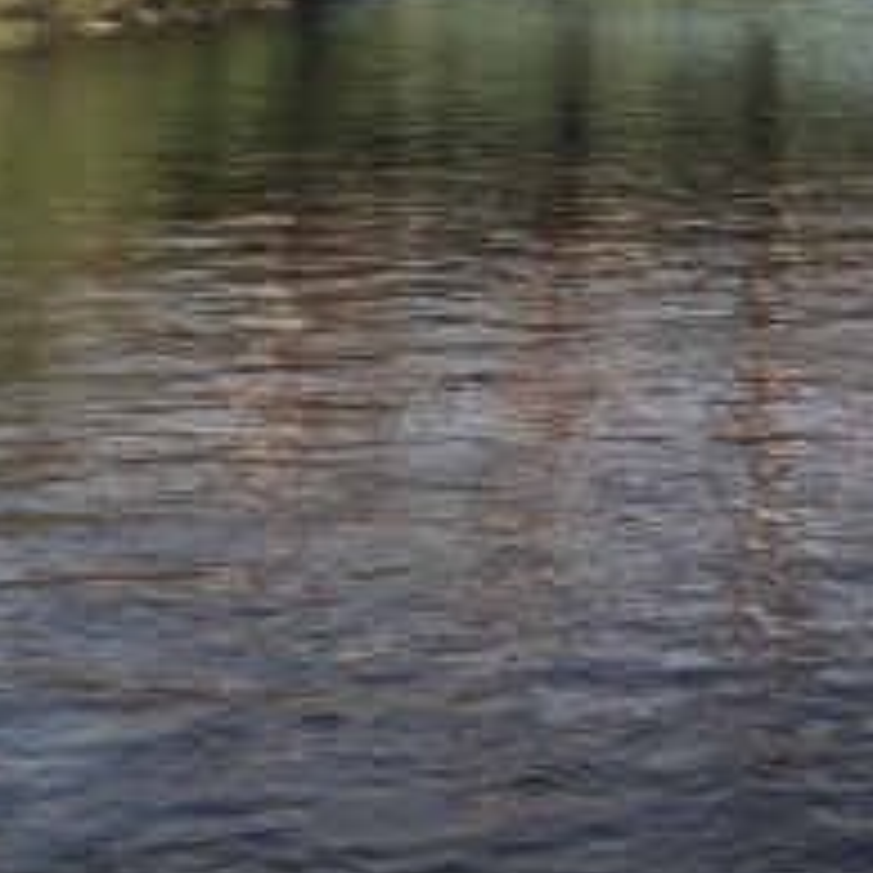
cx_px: 986
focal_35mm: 109
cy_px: -592
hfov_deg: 15.5
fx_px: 3110
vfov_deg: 14.4
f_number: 1.8
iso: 20
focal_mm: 3.99
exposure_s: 1/1453
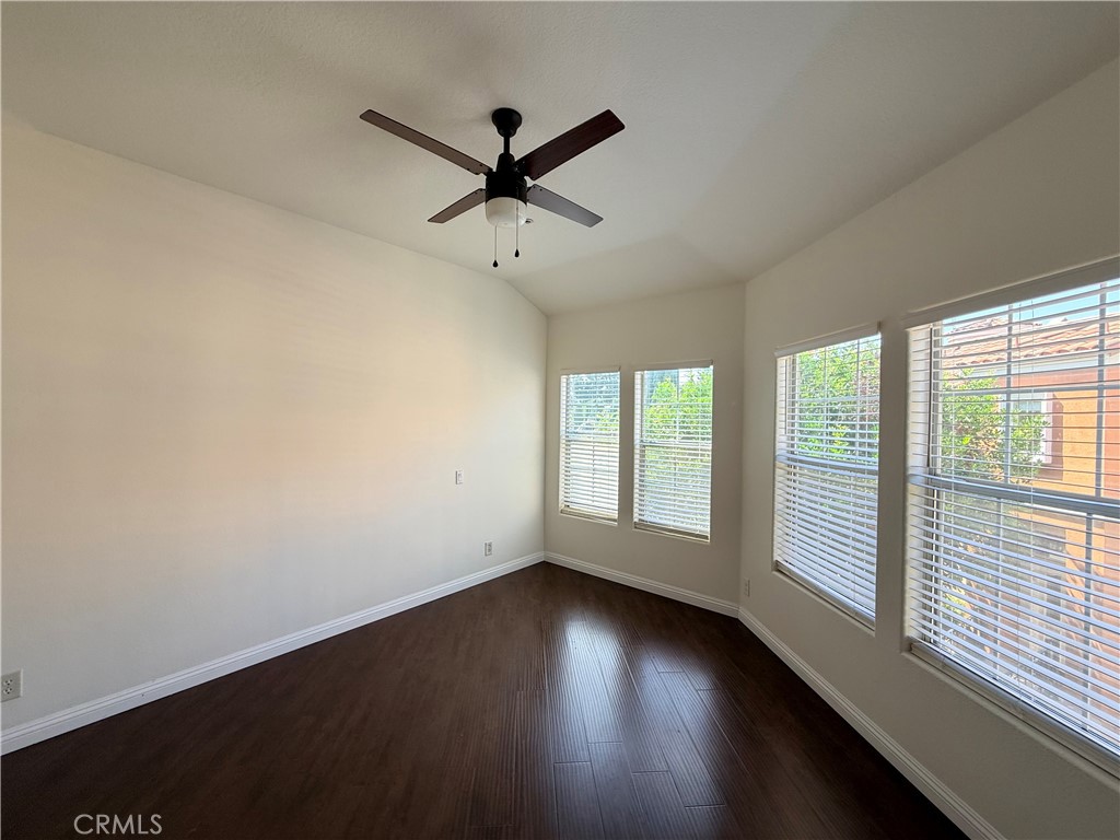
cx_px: 560
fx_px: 453
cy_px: 420
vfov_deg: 85.7
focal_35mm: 14
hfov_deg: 102.1
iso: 80
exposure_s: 1/121
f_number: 2.2
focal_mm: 2.22
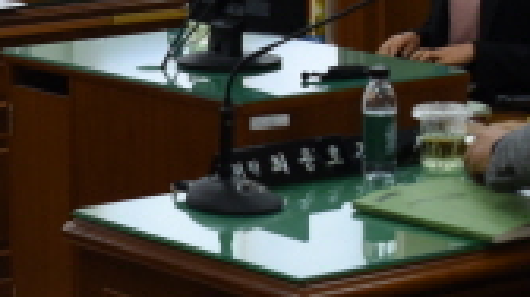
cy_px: 106
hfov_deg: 12.3
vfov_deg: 6.9
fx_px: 2456
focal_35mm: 175
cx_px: 180
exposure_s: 1/125
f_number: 5.6
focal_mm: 28
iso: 800
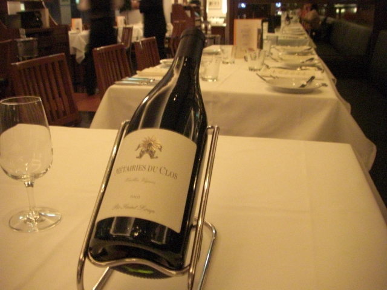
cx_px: 194
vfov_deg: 37.7
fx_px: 425
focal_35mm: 38
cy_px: 145
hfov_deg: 49.0
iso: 800
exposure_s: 1/4
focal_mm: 6.3
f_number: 3.4
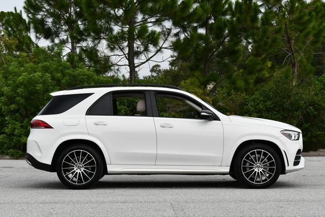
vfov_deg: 17.1
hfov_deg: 25.3
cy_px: 108
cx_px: 162
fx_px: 723
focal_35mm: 80
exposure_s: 1/250
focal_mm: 40
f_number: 8
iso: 140
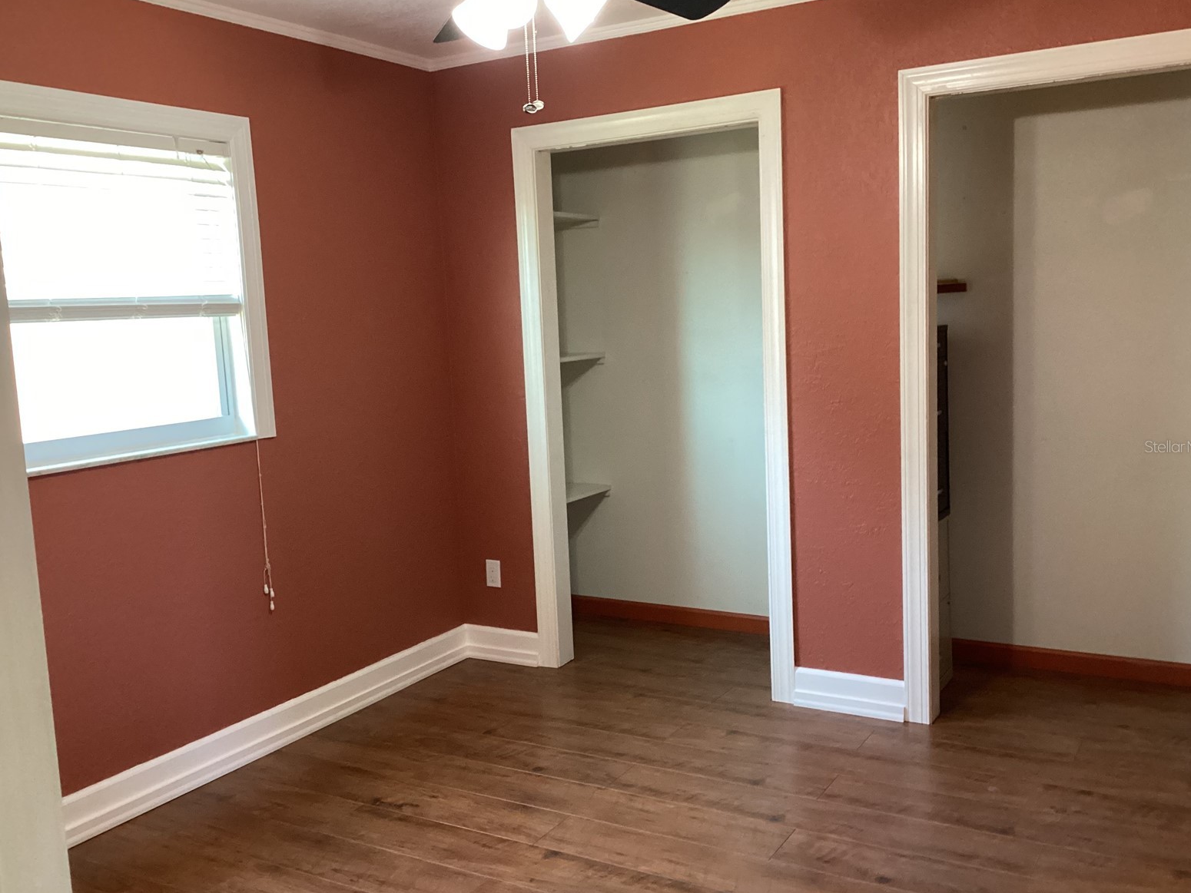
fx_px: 1101
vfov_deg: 44.2
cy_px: 446
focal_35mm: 32
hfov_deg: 56.8
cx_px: 602
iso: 320
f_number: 2.4
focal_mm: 3.3
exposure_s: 1/30
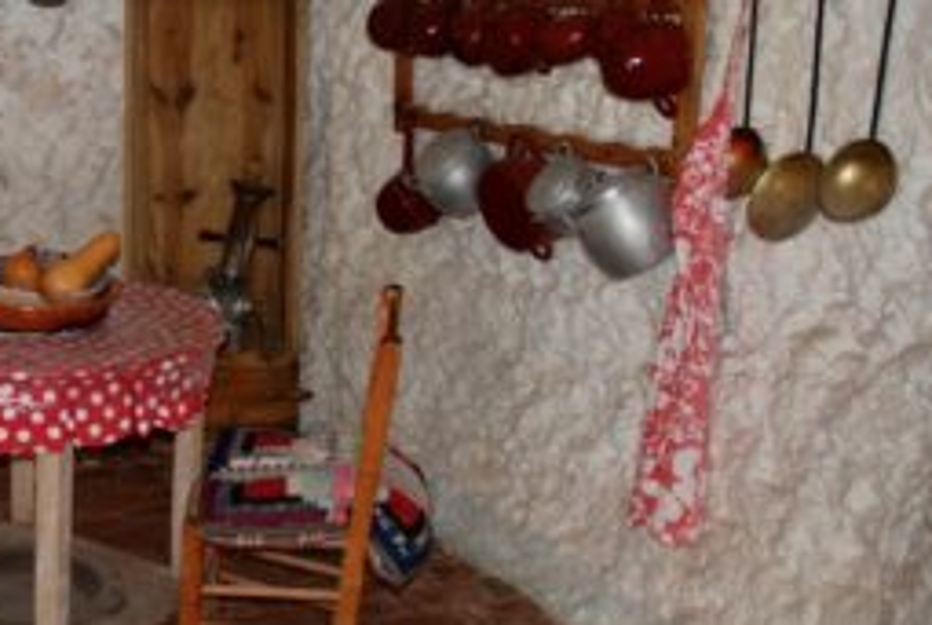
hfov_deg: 35.3
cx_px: 99
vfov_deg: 25.6
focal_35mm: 53
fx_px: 1374
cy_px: 320
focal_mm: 18
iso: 200
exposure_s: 1/60
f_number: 3.5
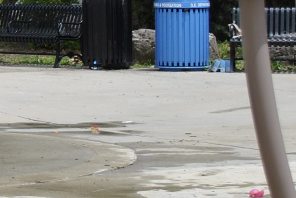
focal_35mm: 263
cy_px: -41
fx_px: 2164
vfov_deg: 5.2
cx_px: -386
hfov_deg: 7.4
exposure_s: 1/500
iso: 100
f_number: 5.6
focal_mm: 30
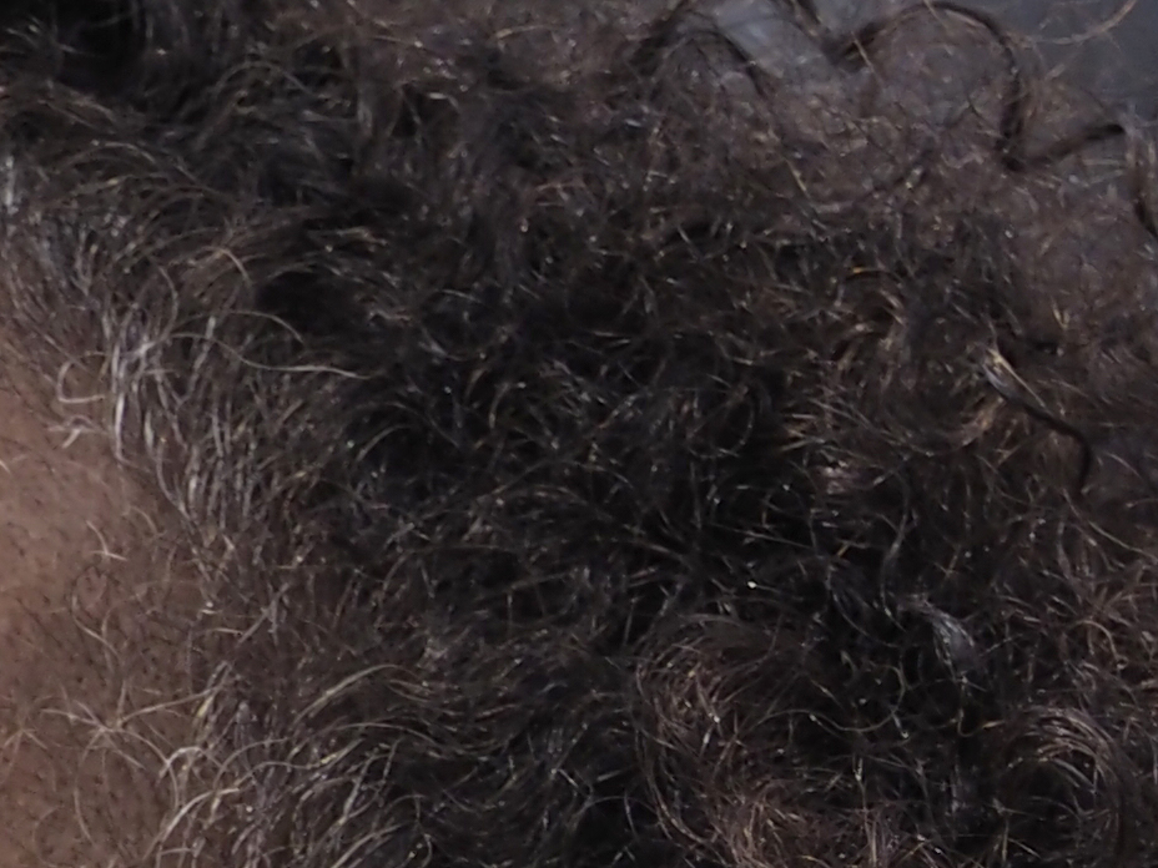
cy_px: 1097
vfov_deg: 1.0
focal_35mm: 1452
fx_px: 48573
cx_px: -1772
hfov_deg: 1.4
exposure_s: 1/250
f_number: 8
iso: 200
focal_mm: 130
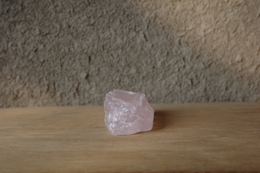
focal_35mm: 40
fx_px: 289
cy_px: 86
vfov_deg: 33.4
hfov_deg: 48.5
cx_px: 130
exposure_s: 1/200
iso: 200
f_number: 3.5
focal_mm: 26
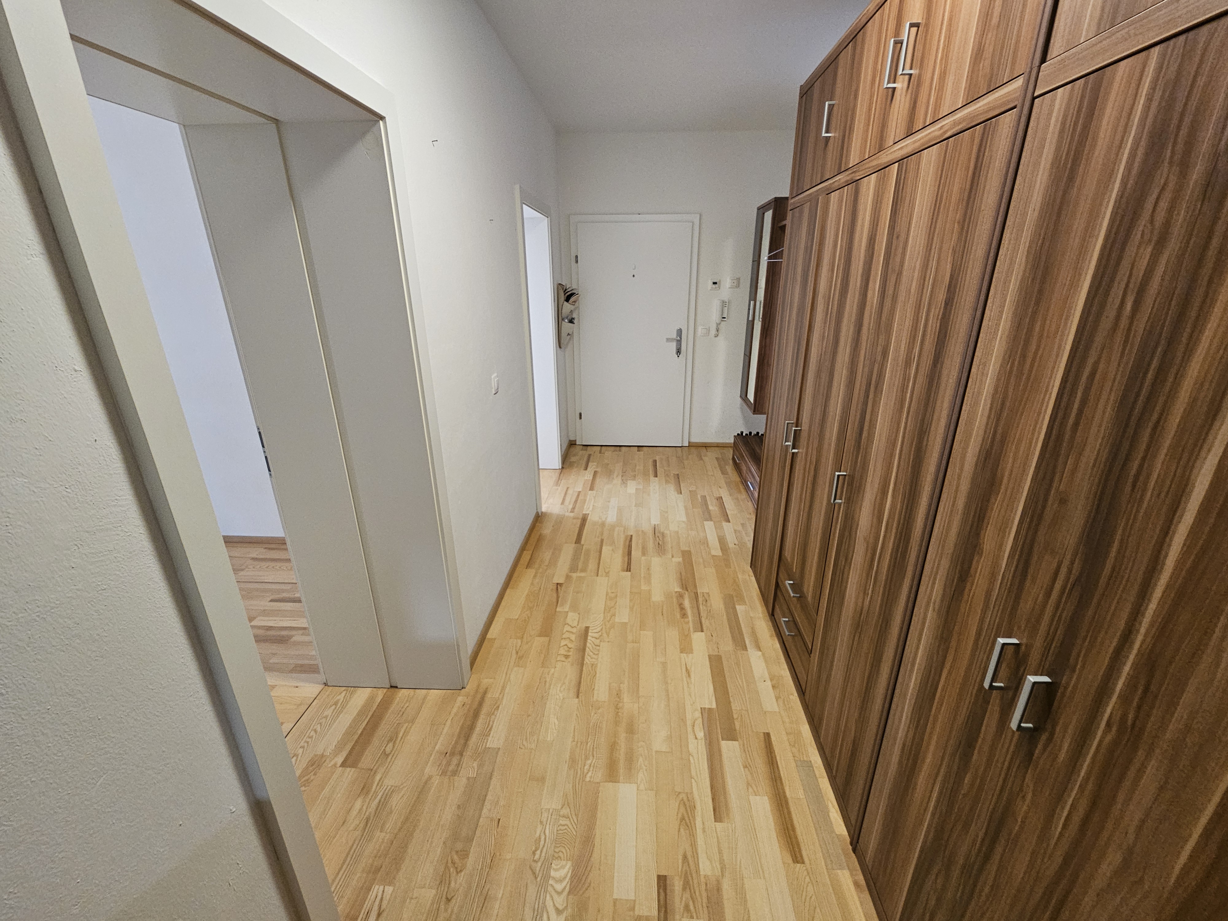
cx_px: 614
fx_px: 461
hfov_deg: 106.2
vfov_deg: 89.9
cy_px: 460
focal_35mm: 13
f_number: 2.2
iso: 320
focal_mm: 2.2
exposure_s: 1/33
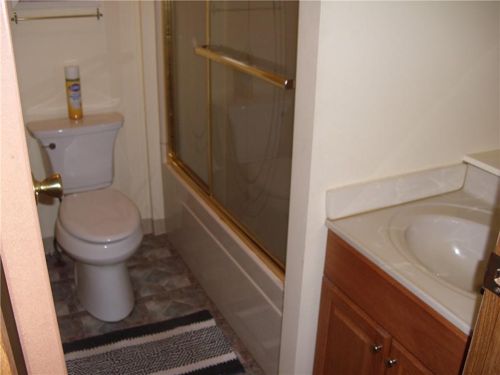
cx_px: 250
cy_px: 188
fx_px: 520
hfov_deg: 51.4
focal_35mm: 36
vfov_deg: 39.7
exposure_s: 1/60
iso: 100
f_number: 3.1
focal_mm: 6.3
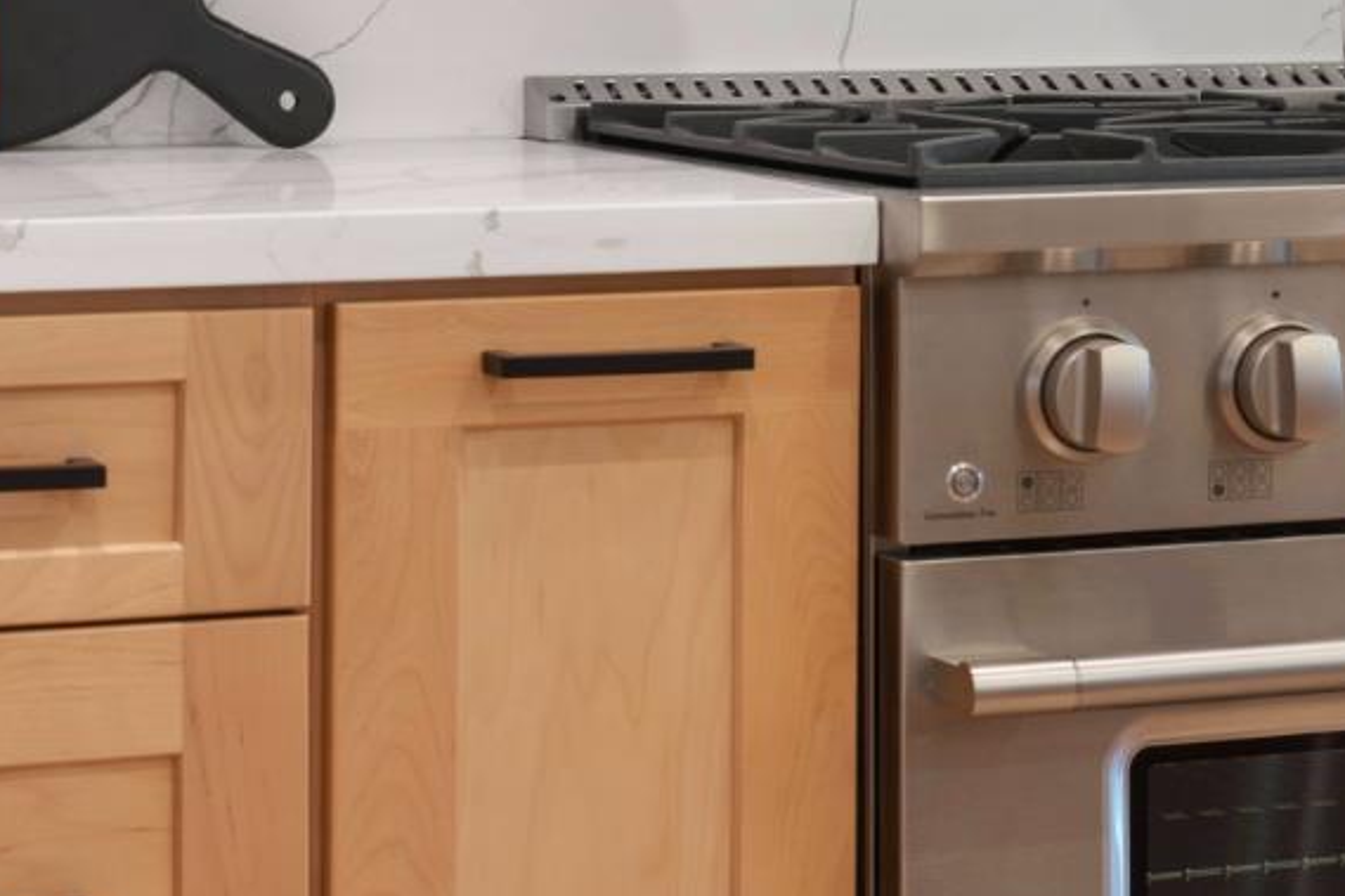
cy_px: 626
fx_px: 5415
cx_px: 1638
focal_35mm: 145
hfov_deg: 13.7
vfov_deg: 9.4
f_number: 5.6
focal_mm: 55
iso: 200
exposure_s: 1/5
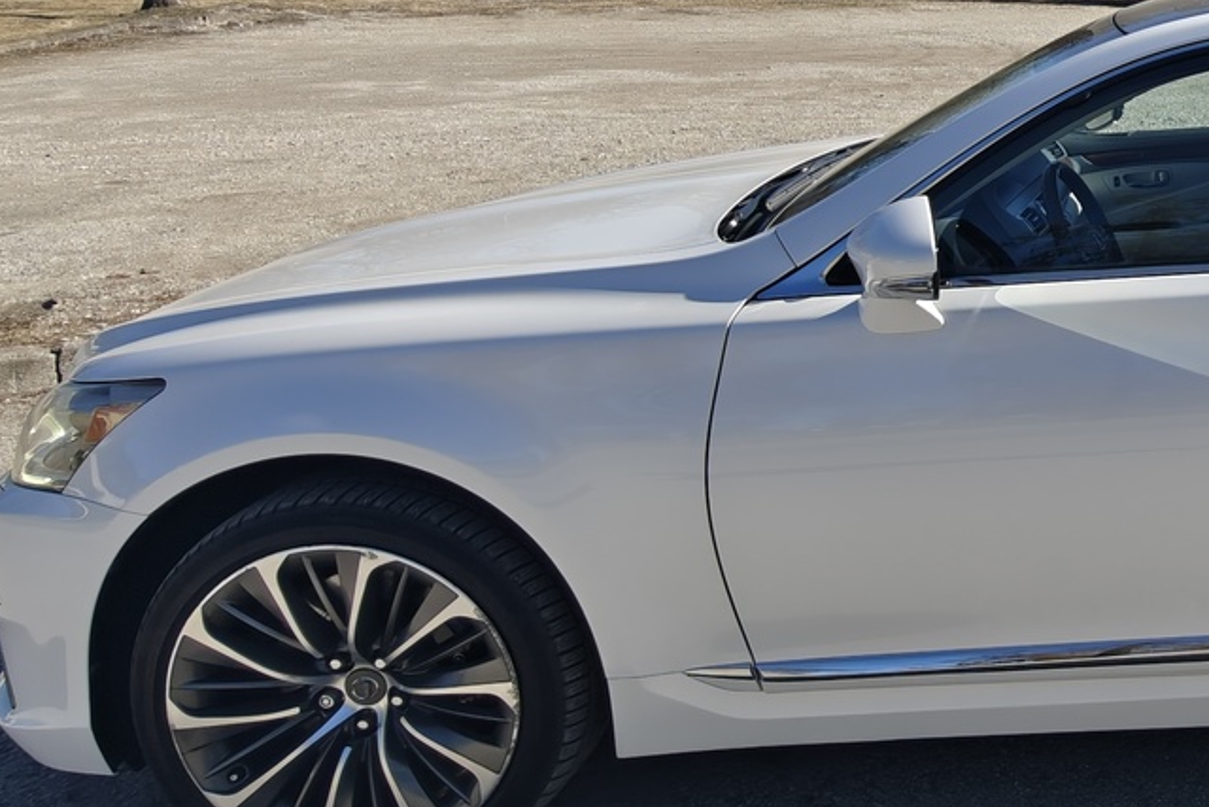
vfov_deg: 32.7
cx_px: 1353
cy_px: 100
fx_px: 1310
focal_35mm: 39
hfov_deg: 39.7
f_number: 2
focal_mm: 2.3
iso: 50
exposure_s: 1/353
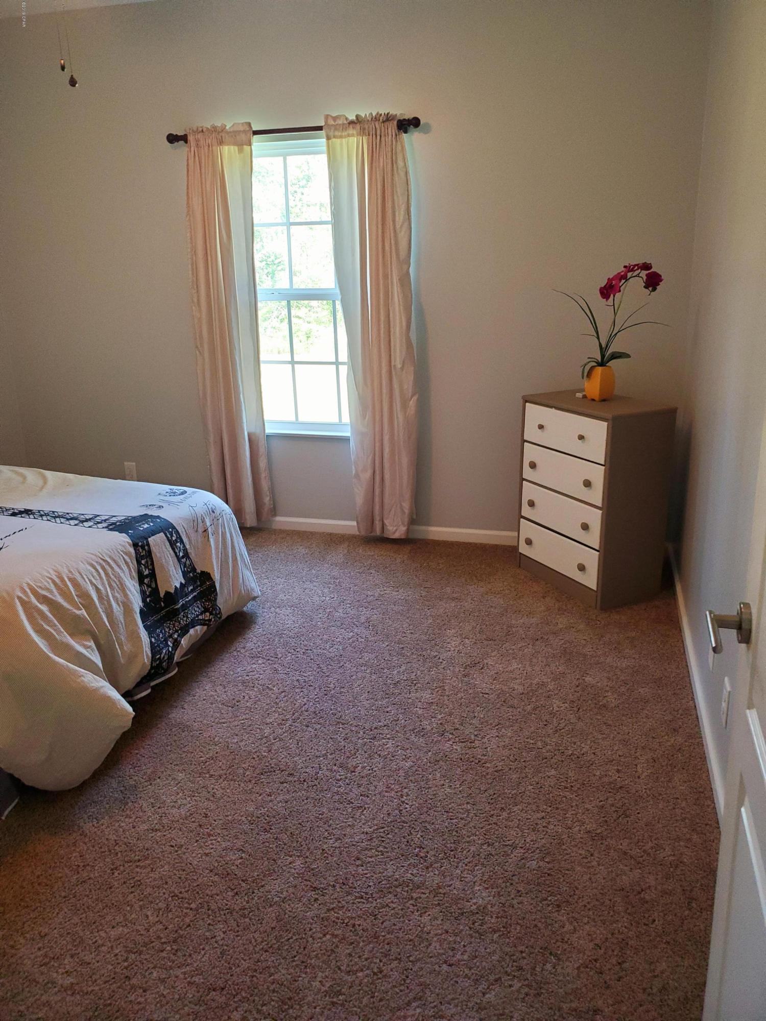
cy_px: 510
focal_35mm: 26
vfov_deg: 67.3
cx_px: 383
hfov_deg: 53.1
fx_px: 767
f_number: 2.4
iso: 320
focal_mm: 4.3
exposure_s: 1/39
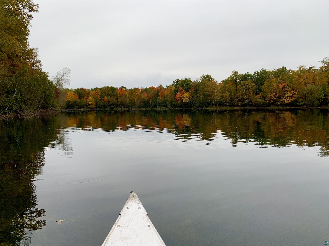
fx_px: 247
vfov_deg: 53.1
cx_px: 164
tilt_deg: -4.4
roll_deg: +1.9
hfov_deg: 67.3
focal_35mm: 26
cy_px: 123
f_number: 1.8
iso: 25
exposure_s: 1/288
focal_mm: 4.25
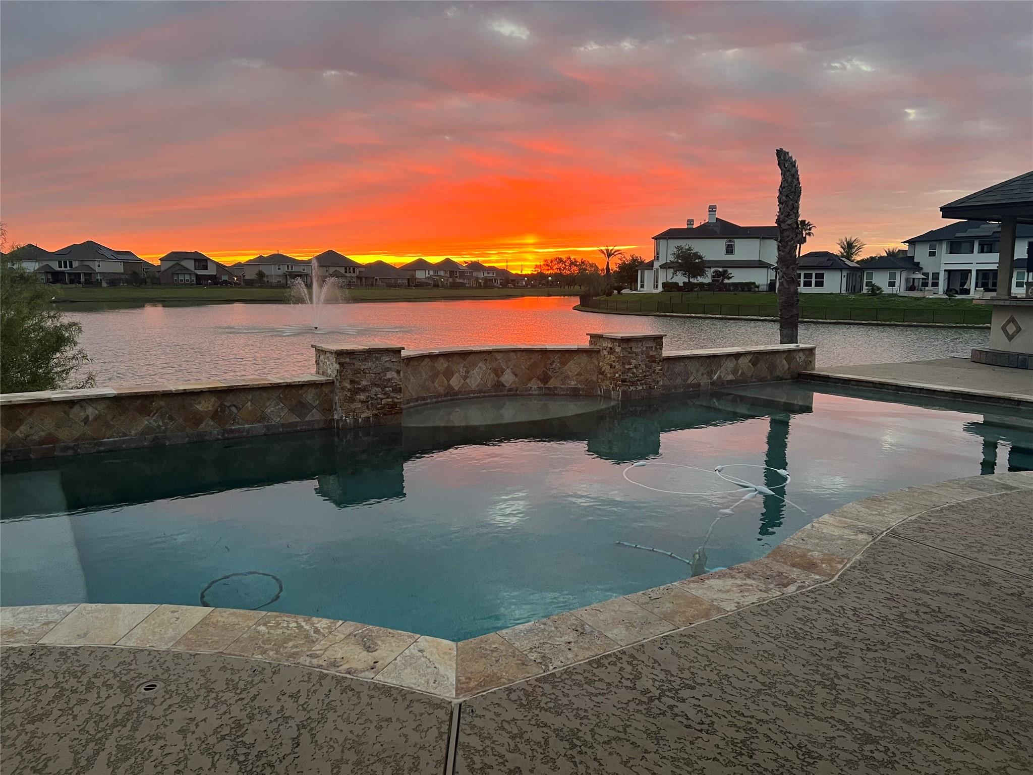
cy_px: 388
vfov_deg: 53.1
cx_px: 516
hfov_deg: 67.3
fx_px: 776
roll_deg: -0.1
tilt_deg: -7.6
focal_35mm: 26
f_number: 1.5
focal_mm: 5.7
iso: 160
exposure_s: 1/60
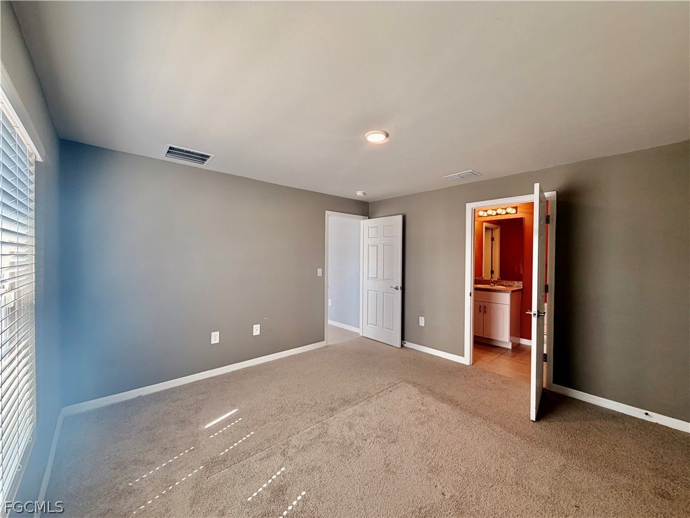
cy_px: 259
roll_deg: -0.4
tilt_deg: -0.7
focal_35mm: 14
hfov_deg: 102.1
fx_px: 279
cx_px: 345
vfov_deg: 85.7
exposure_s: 1/120
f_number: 2.2
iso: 125
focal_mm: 2.22
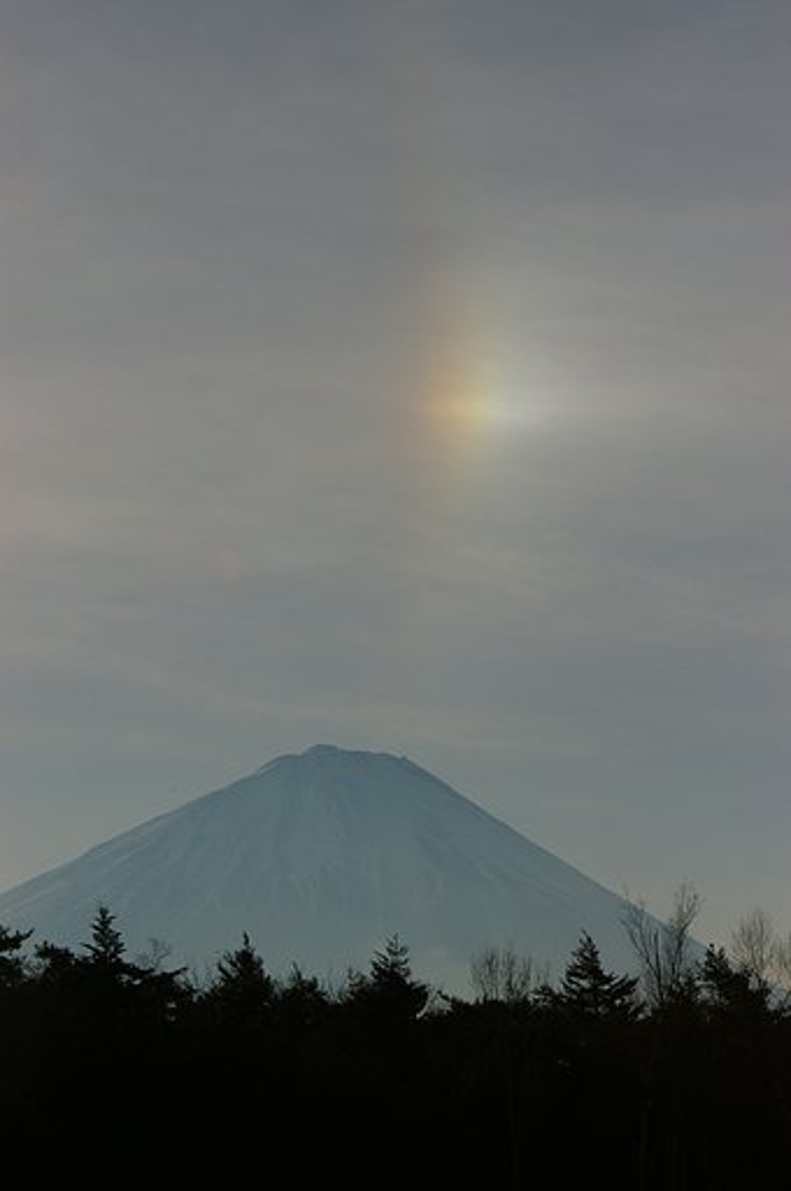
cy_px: 596
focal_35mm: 82
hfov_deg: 16.5
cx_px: 396
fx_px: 2726
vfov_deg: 24.6
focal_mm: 55
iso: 200
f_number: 11
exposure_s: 1/3000
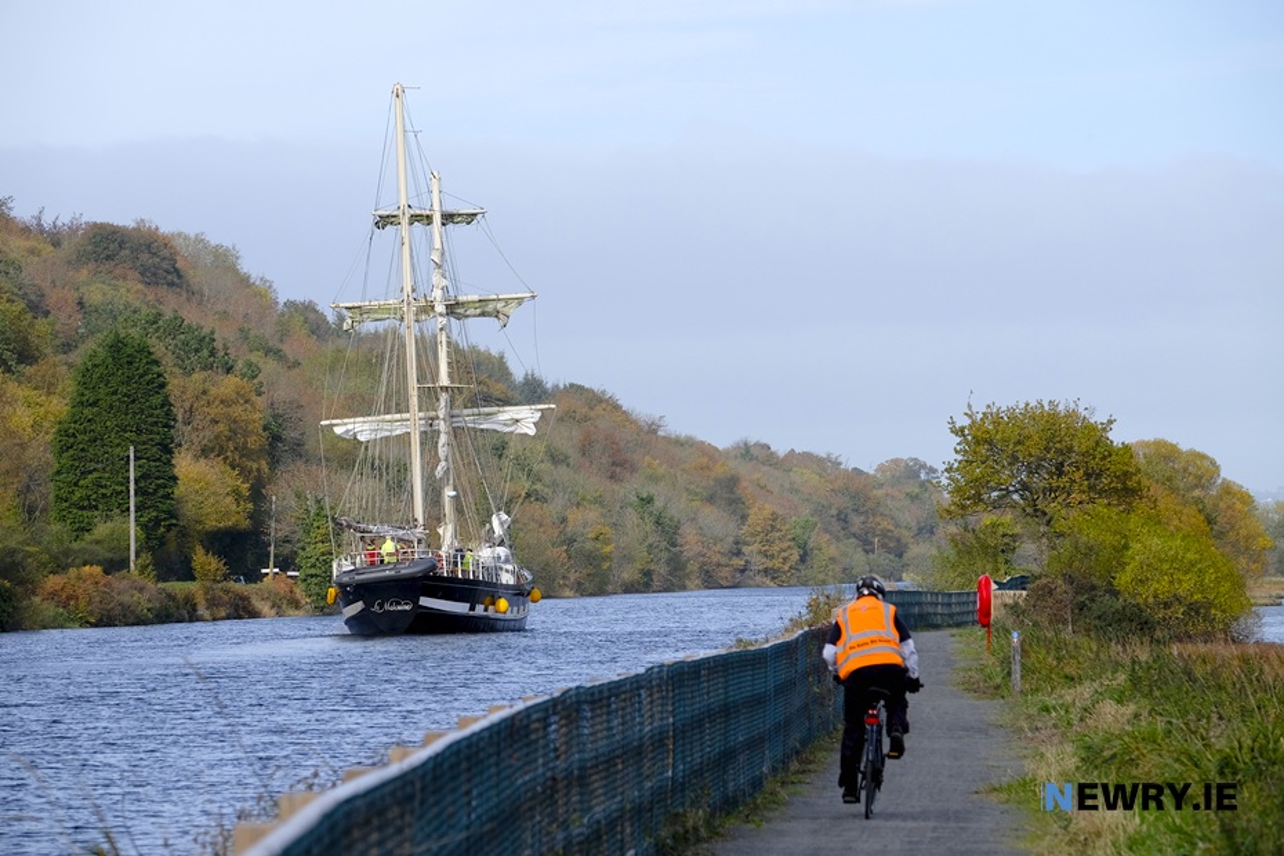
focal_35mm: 173
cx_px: 642
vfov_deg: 7.9
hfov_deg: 11.9
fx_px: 6170
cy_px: 428
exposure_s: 1/950
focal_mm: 115
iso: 400
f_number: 5.6
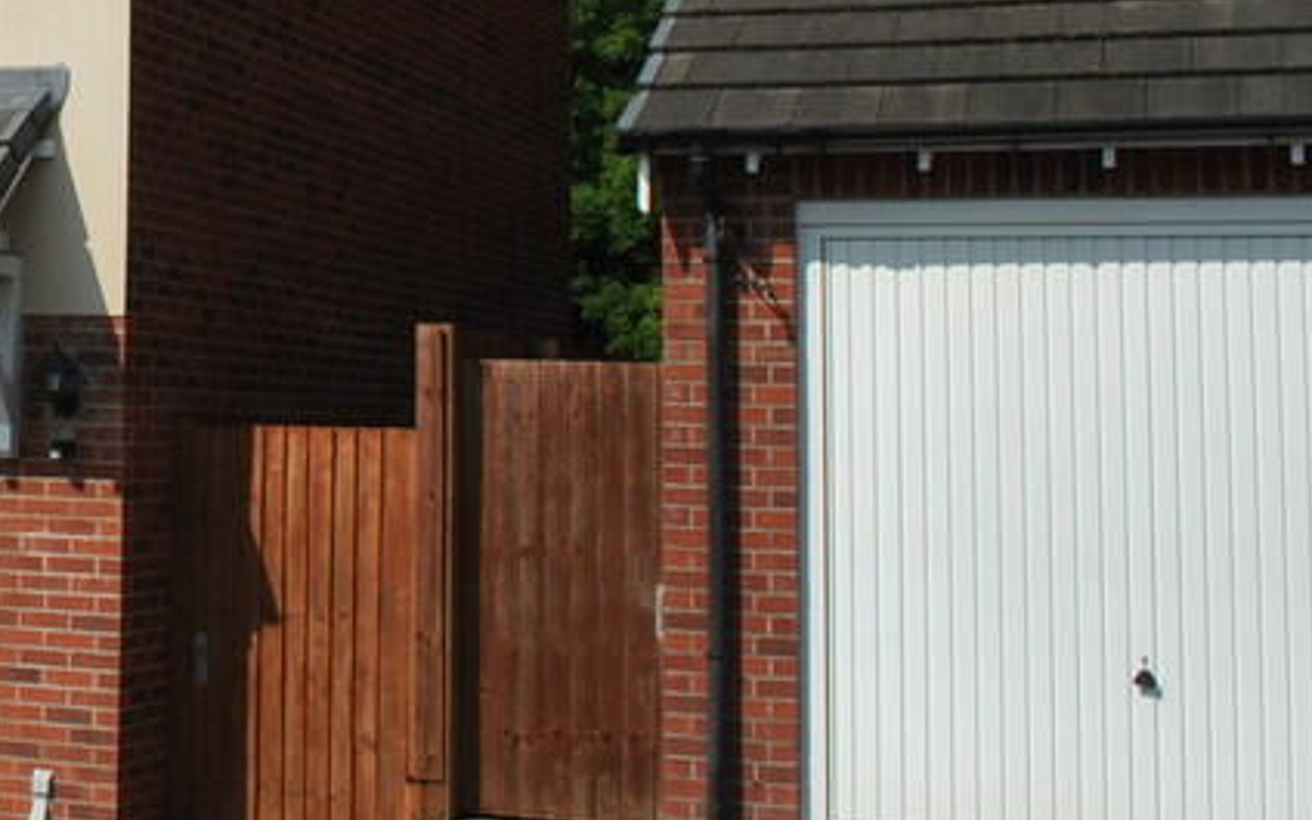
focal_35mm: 74
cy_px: 57
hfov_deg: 25.6
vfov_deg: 17.3
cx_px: -164
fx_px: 2646
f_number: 14
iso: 100
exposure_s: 1/200
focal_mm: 20
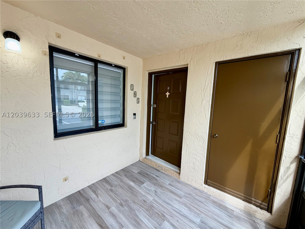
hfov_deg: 102.1
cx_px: 152
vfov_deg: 85.7
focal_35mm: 14
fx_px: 123
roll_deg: -0.9
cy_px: 114
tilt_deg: -6.0
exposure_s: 1/120
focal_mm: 2.22
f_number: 2.2
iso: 100
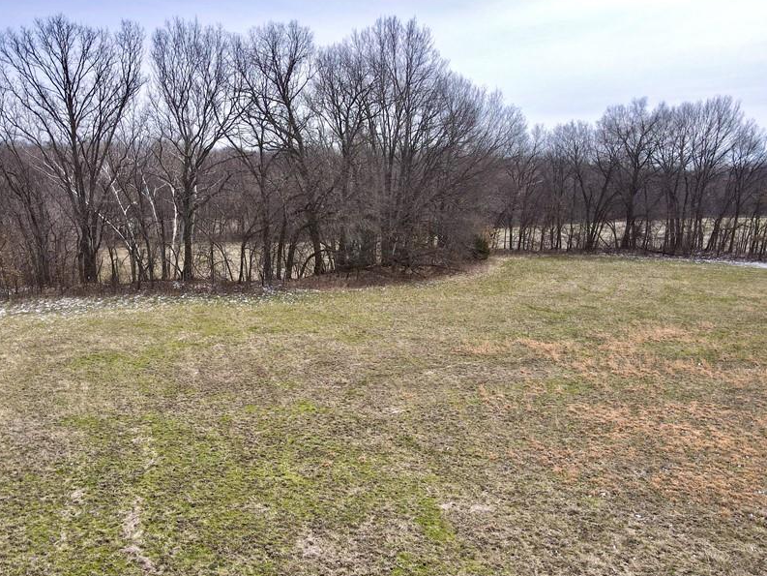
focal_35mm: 31
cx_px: 288
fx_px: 687
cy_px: 358
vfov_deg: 45.1
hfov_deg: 57.6
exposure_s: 1/640
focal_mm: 4.5
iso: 100
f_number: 2.8
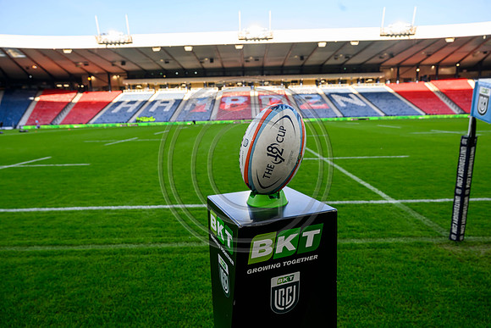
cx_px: 246
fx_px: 327
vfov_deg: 53.2
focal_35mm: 24
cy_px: 164
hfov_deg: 73.7
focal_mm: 24
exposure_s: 1/200
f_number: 6.3
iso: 320
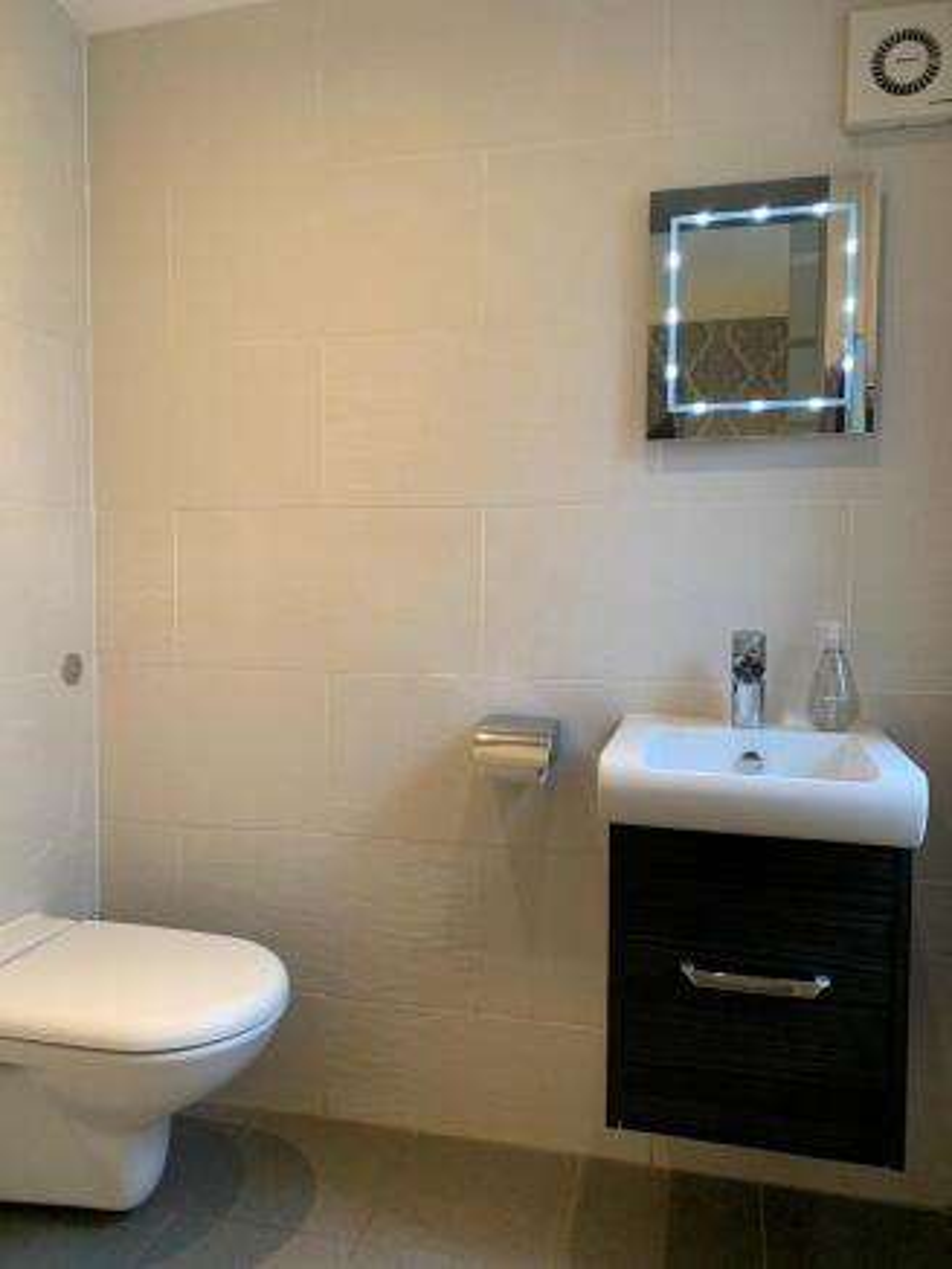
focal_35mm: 26
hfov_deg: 53.1
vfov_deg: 67.3
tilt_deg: -3.4
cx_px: 476
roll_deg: -0.3
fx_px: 953
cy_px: 634
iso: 250
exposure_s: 1/50
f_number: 1.8
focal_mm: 4.25
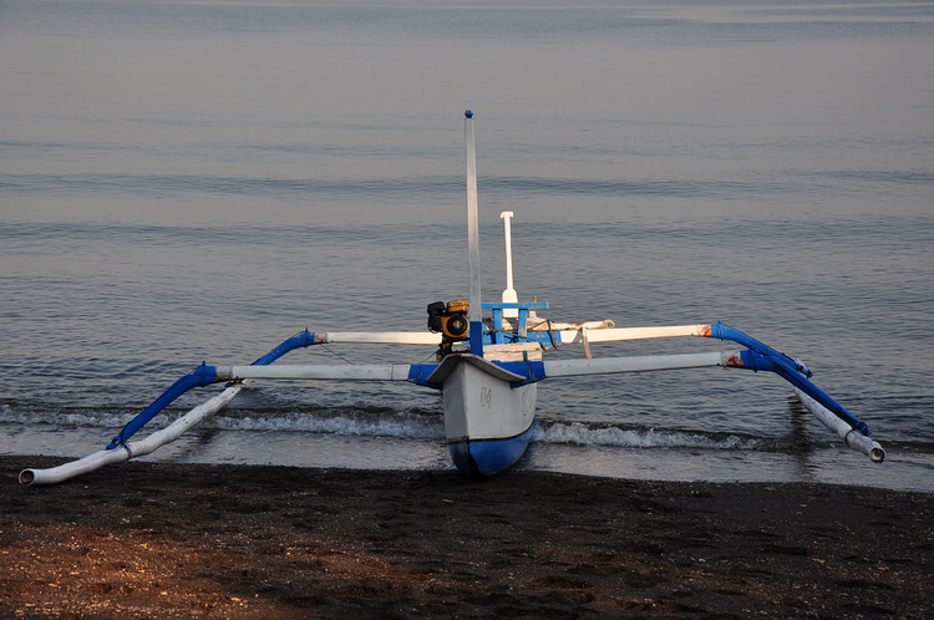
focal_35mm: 93
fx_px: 2410
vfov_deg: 14.7
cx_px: 467
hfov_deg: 21.9
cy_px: 310
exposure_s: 1/640
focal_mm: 62
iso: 200
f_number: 8
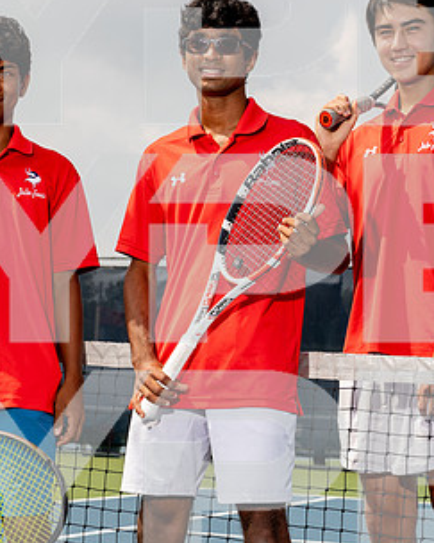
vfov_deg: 20.2
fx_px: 1526
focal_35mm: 95
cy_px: 249
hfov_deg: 16.1
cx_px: 114
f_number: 8
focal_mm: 53
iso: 100
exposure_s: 1/250
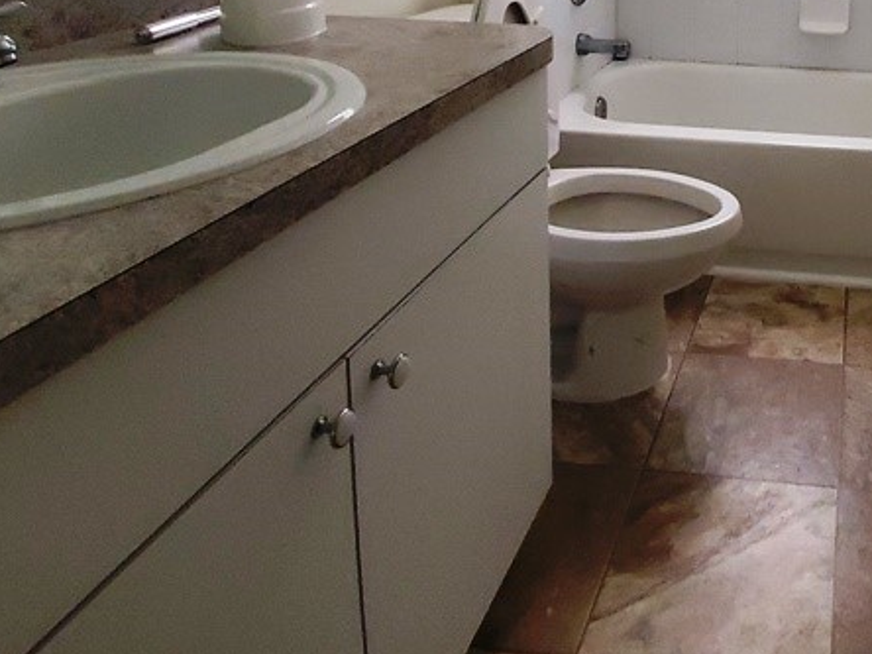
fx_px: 756
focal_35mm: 30
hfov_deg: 51.8
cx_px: 807
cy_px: -57
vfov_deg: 38.9
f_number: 2.2
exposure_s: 1/39
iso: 500
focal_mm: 1.8
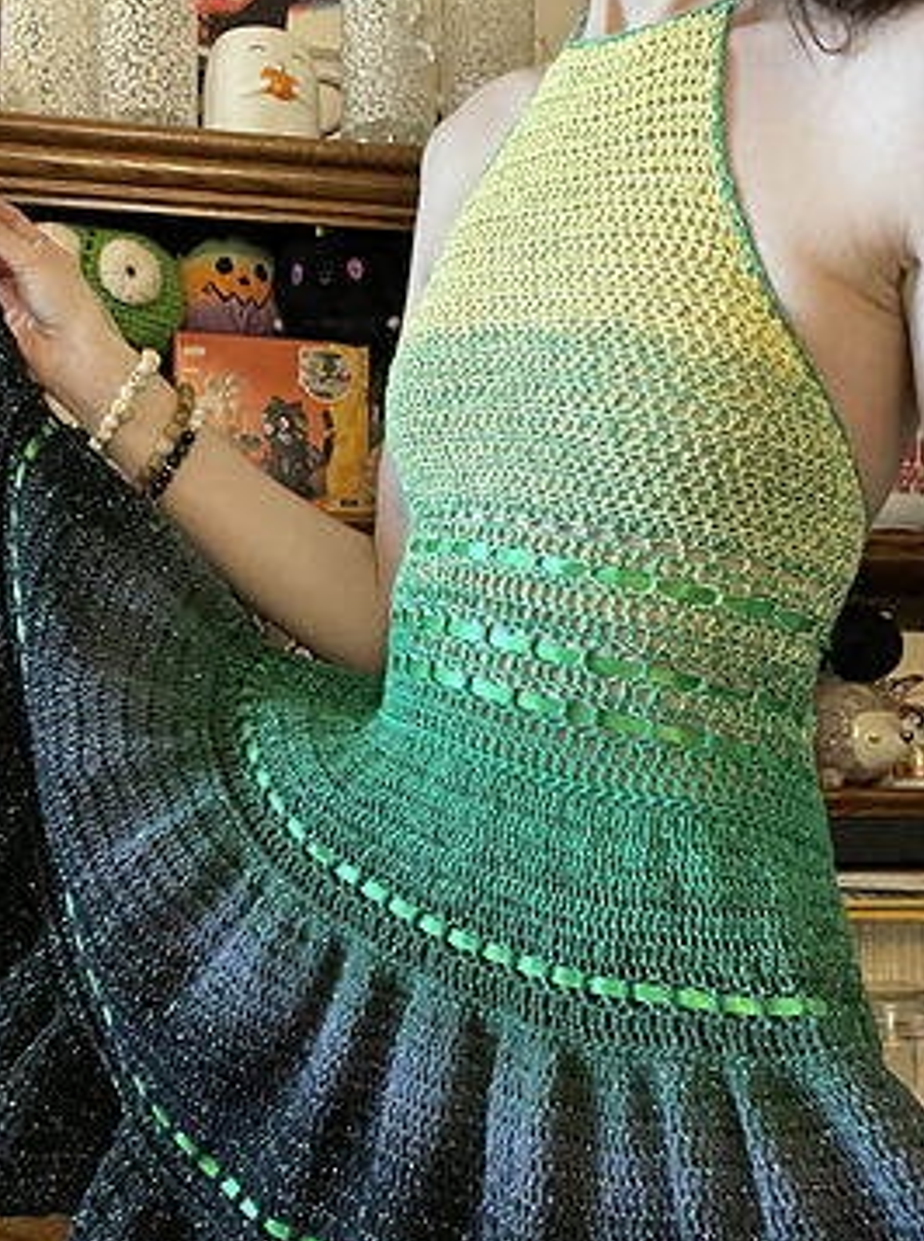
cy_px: 681
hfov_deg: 34.2
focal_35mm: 42
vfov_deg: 44.8
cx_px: 464
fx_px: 1501
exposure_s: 1/30
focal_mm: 2.71
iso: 500
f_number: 2.2
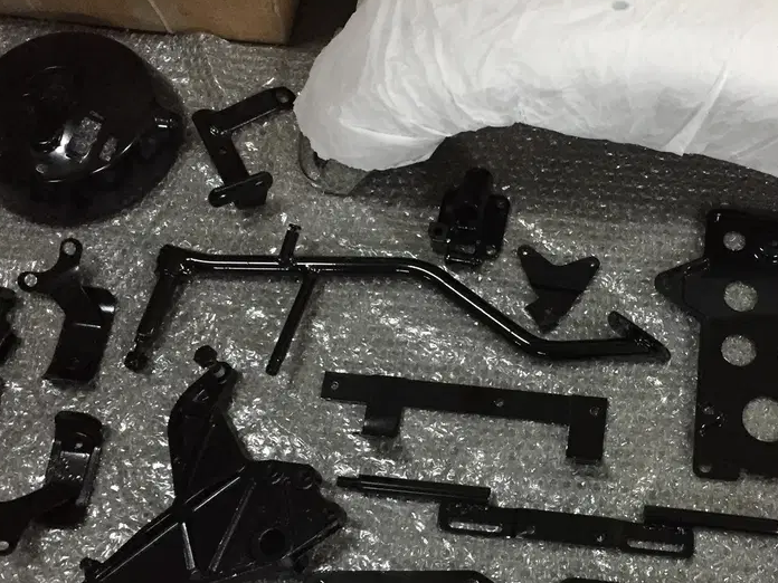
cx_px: 495
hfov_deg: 37.9
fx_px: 1124
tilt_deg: -65.8
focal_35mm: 50
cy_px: 350
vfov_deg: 29.0
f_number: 2.2
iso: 250
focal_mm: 4.15
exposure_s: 1/17
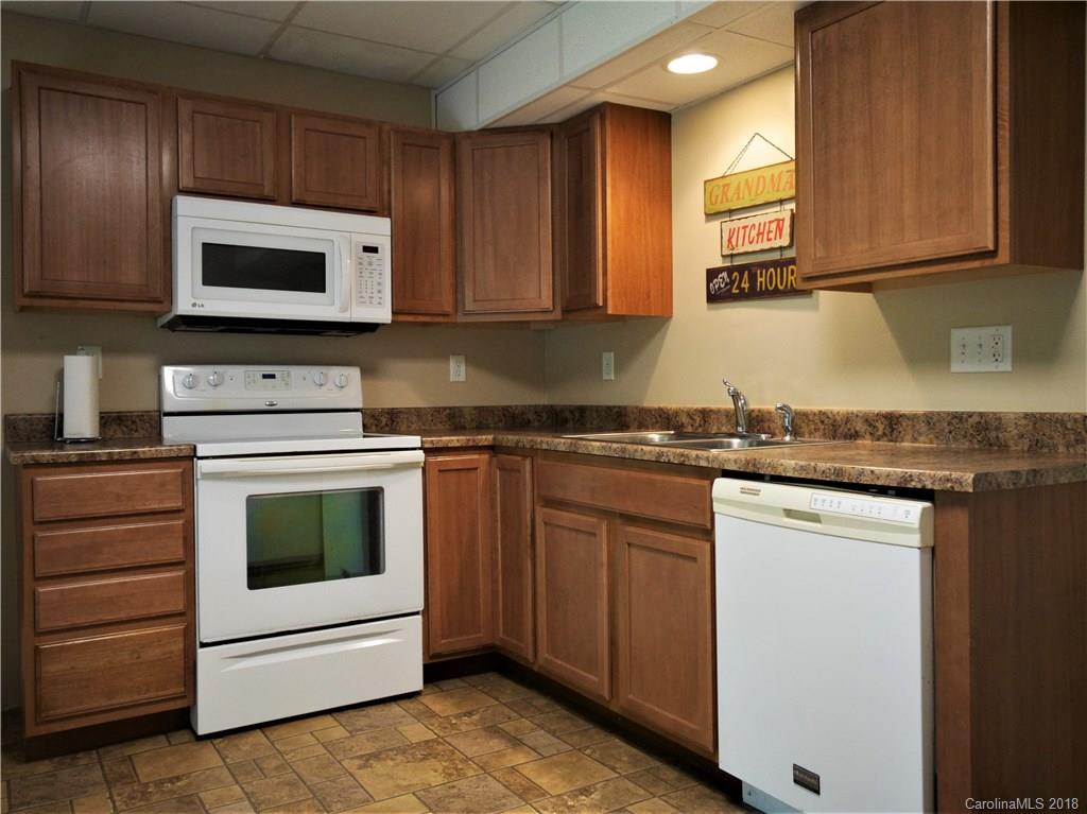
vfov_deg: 49.7
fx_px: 879
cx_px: 544
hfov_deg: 63.5
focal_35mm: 28
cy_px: 407
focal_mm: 14
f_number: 4
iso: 2000
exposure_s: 1/60
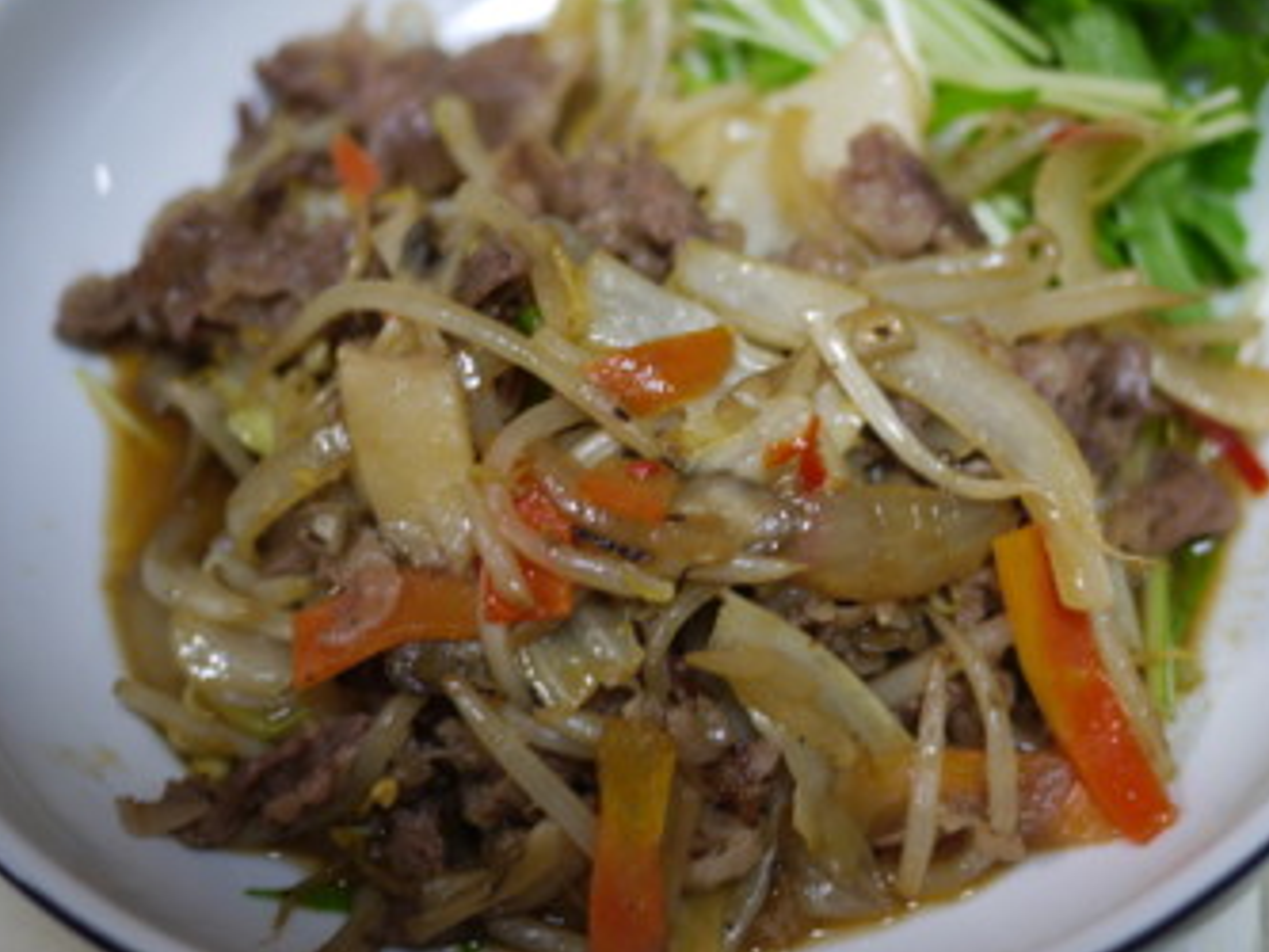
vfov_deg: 27.0
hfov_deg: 35.4
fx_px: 1980
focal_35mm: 54
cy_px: 411
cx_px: 751
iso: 100
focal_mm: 20
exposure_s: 1/50
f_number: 1.7
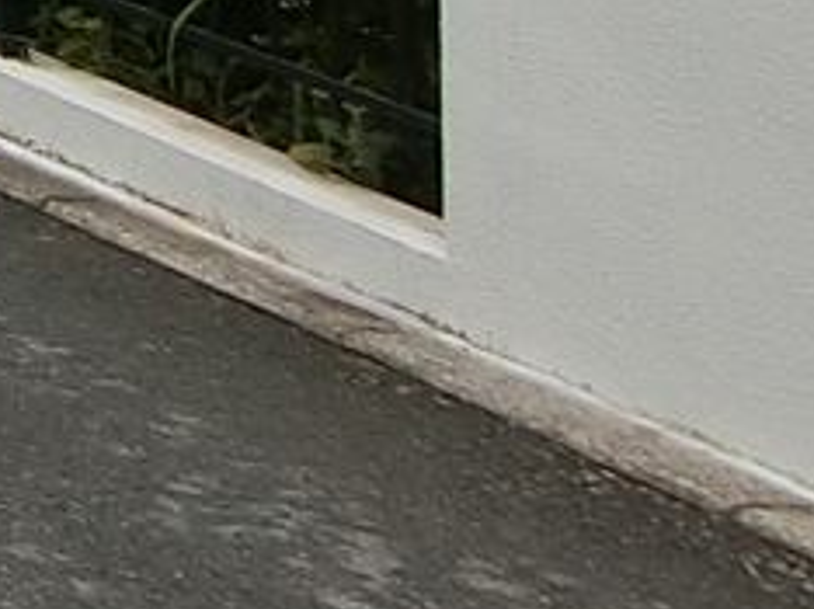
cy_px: -1037
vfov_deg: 9.6
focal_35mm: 130
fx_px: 3054
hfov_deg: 9.6
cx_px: -1941
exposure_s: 1/1000
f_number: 2.7
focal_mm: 4.06
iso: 80
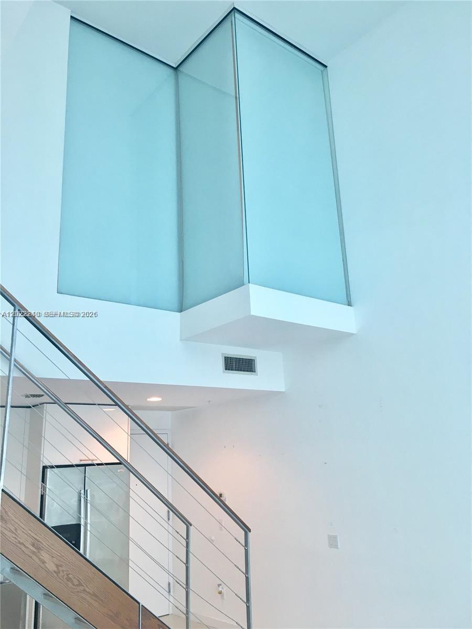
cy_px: 314
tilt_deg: +15.3
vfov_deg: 61.7
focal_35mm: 29
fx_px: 527
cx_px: 236
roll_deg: +1.9
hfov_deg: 48.2
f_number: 2.2
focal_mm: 4.15
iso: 50
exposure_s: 1/30
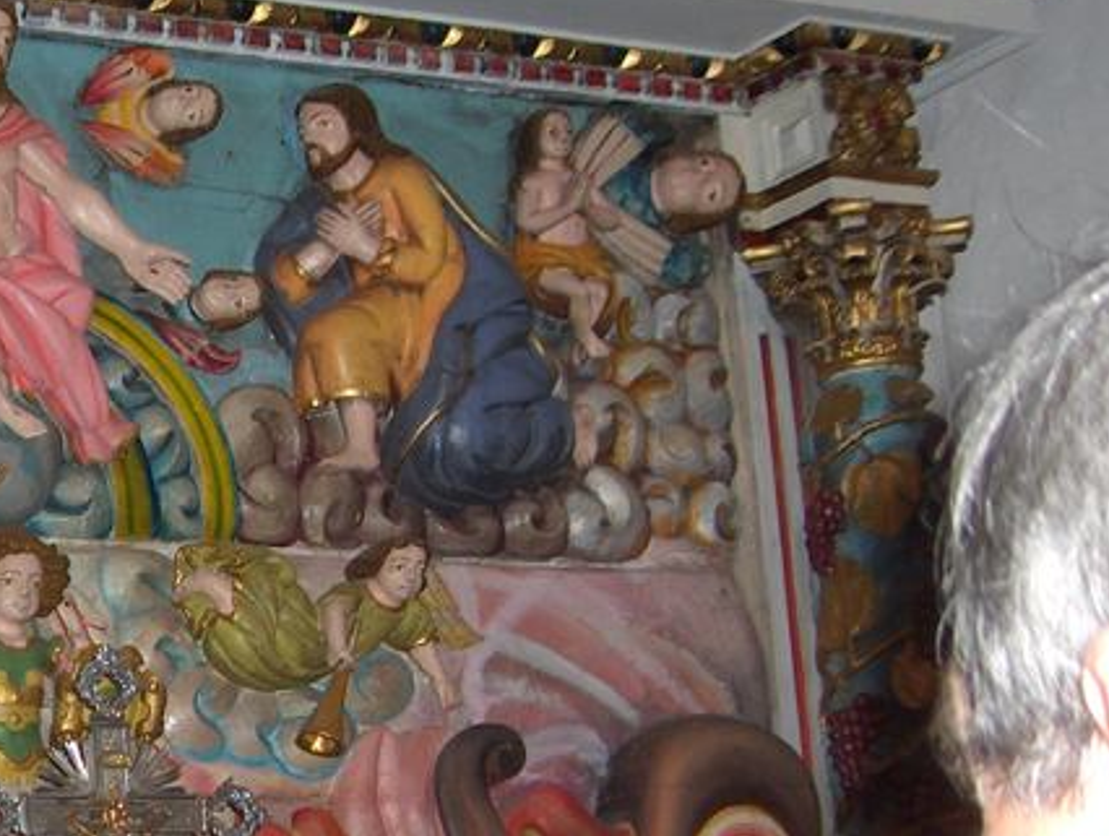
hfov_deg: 19.7
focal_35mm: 95
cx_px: -124
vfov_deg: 15.4
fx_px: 3049
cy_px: 772
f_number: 2.8
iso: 100
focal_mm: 8
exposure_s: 1/60
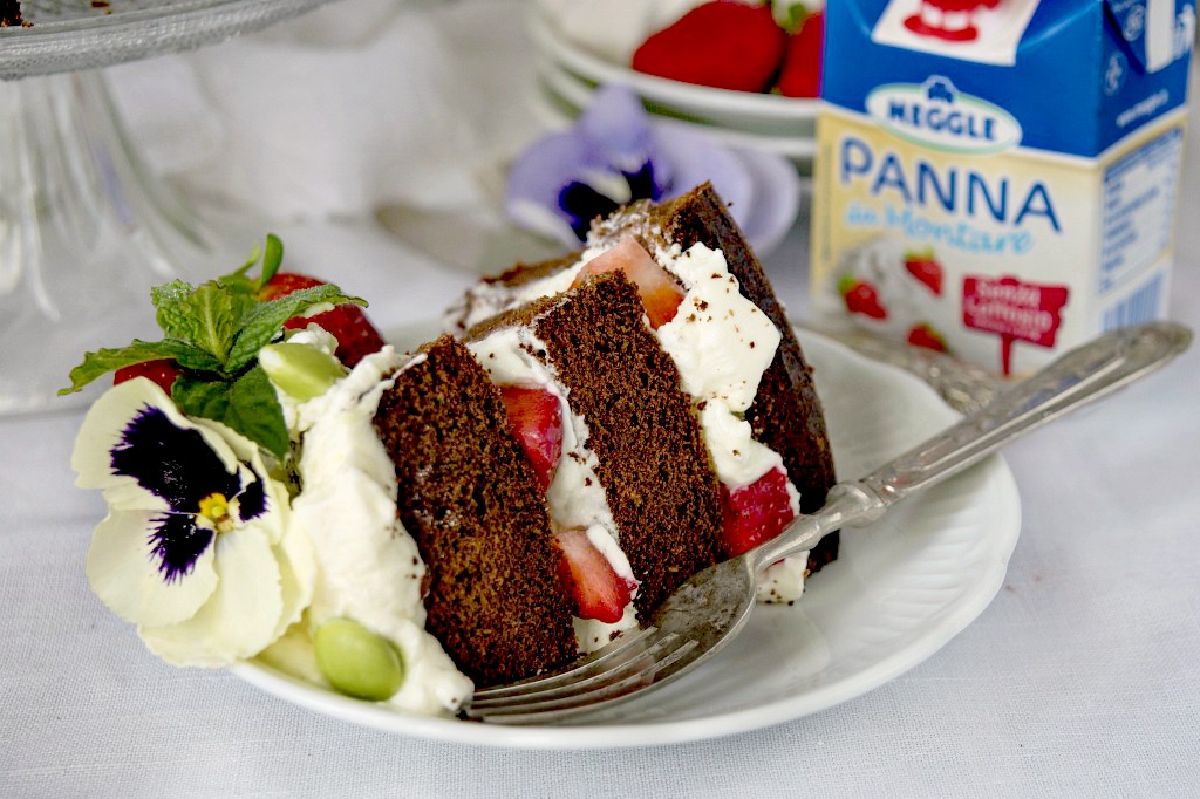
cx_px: 600
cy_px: 400
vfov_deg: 19.7
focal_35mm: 69
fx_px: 2299
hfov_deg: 29.3
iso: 100
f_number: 5
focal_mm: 46
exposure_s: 1/100
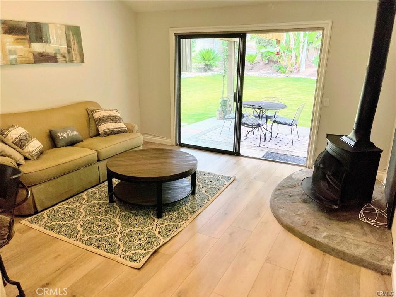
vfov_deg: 53.1
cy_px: 148
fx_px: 297
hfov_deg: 67.3
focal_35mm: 26
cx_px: 198
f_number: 1.6
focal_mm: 5.1
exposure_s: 1/480
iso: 32
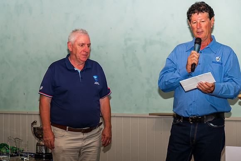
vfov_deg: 13.9
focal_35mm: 99
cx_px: 120
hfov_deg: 20.7
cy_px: 81
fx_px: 660
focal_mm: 98
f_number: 8
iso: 400
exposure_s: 1/60
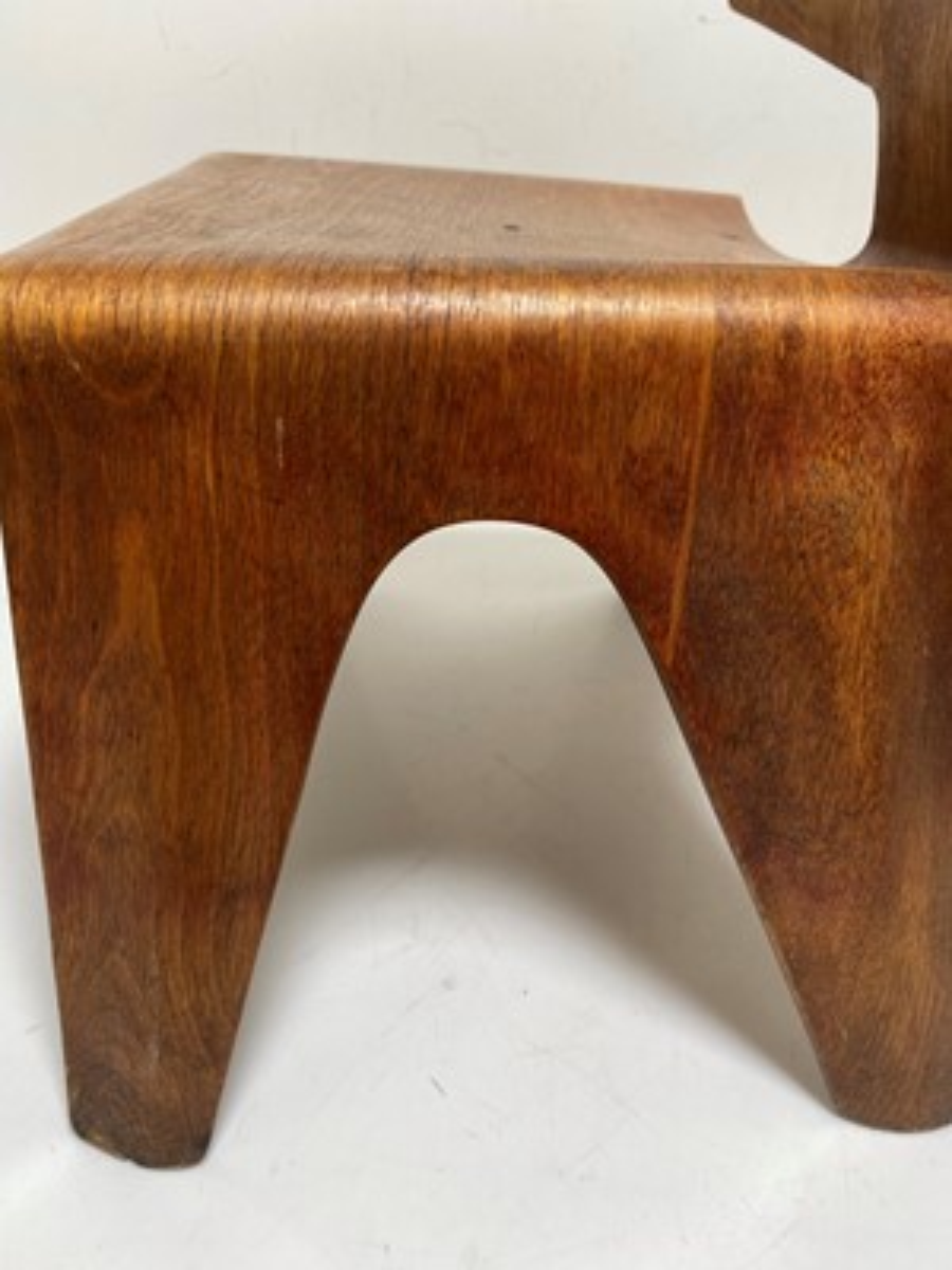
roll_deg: +2.4
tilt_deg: -29.3
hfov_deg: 53.1
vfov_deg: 67.3
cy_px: 635
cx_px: 476
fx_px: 953
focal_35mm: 26
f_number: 1.8
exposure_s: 1/100
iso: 50
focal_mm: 4.25
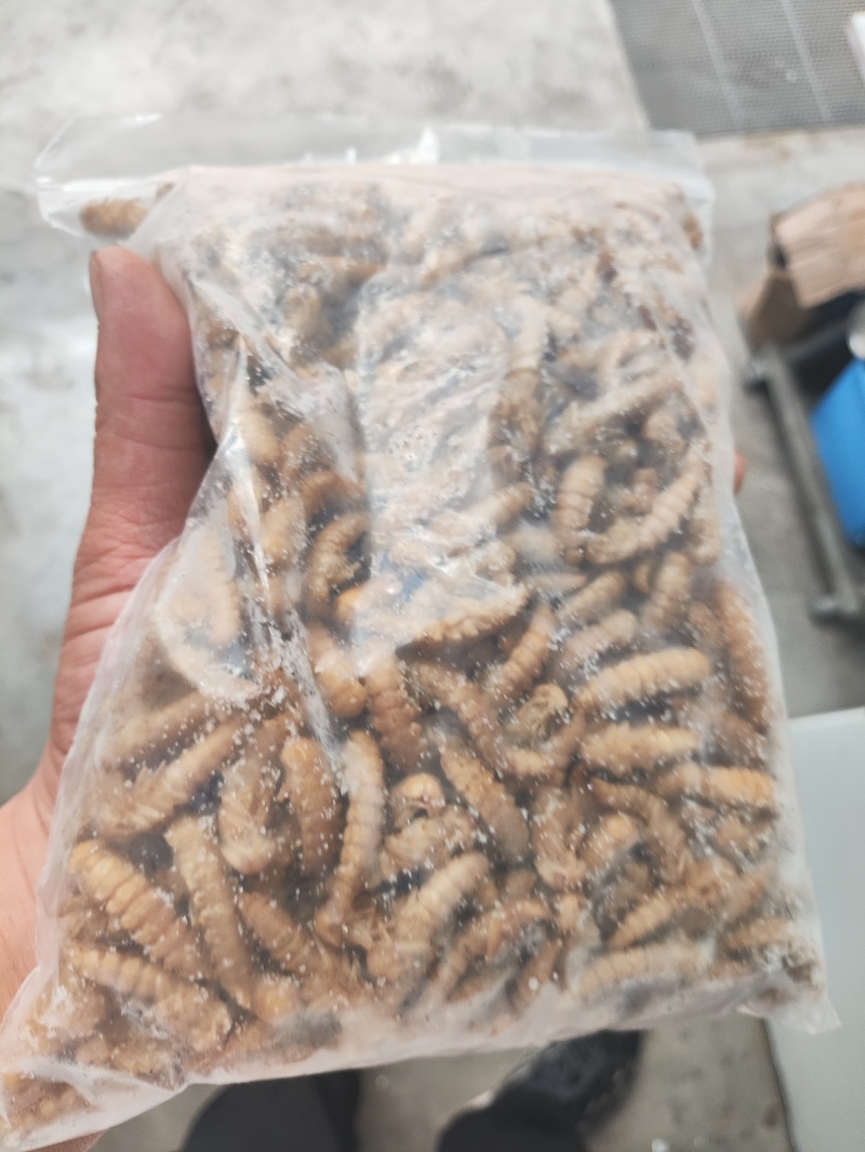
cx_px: 432
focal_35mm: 24
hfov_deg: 56.9
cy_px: 576
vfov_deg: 71.6
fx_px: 799
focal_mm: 4.68
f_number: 1.8
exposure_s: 1/50
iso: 68
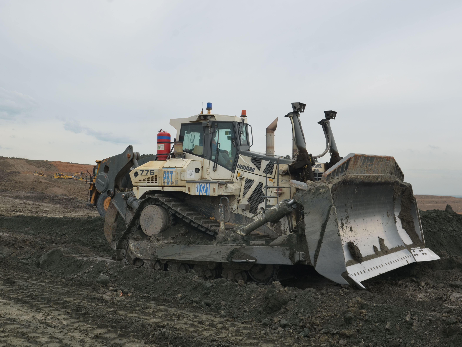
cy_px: 171
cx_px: 228
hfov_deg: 46.8
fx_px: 534
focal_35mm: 40
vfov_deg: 36.0
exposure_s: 1/250
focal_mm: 24
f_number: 8
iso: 160
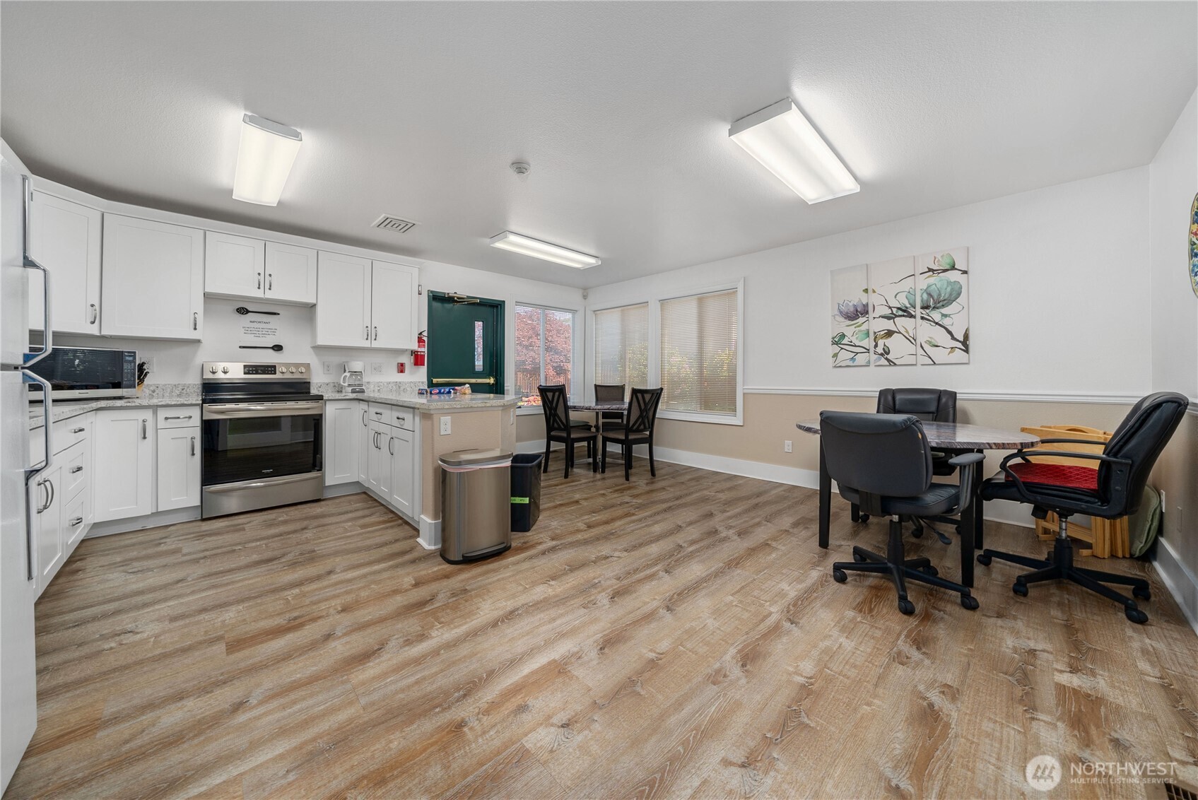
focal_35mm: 12
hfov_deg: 112.6
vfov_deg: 90.1
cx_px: 599
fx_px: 400
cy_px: 400
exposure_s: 1/13
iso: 1000
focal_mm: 12
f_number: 7.1
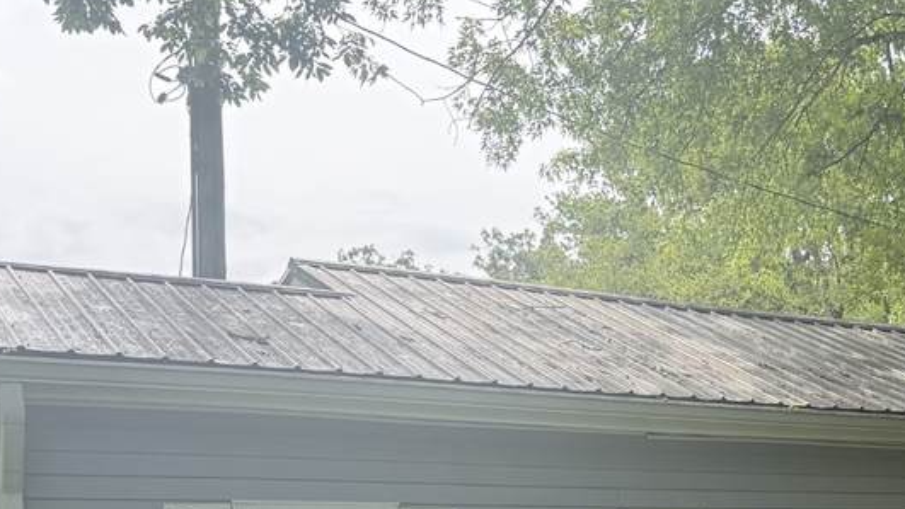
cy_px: 693
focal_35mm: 63
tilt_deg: -4.4
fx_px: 1512
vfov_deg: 17.7
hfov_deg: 31.4
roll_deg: +0.6
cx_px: 847
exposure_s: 1/1271
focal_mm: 6.76
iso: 100
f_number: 1.78
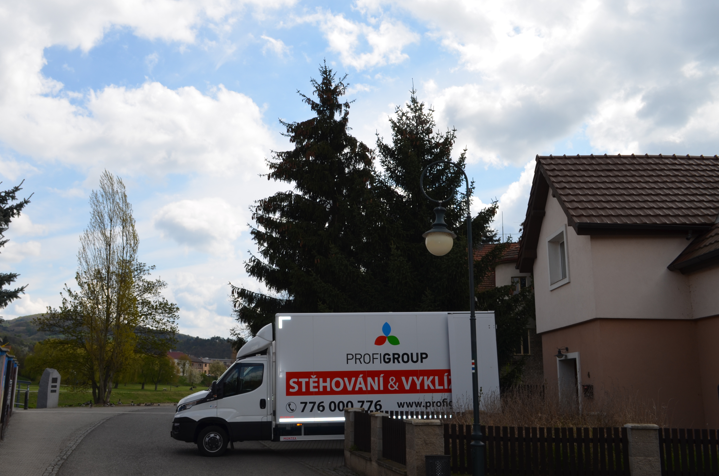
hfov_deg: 55.8
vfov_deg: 38.7
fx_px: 678
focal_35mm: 34
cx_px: 322
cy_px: 235
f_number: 11
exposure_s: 1/200
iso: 100
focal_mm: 20
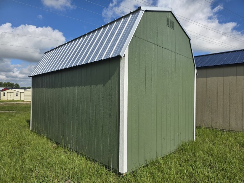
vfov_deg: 58.9
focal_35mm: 23
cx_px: 122
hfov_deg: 73.9
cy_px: 92
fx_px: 162
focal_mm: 6.3
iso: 80
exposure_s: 1/6809
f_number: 1.7
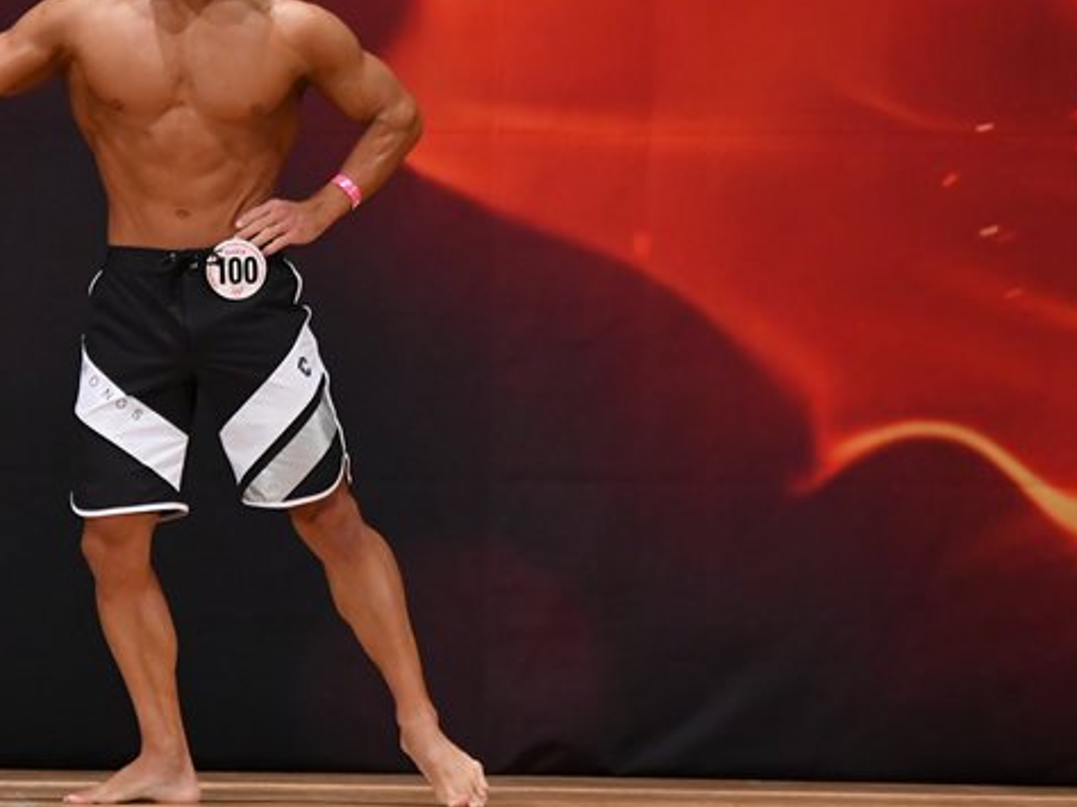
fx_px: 13931
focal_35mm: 448
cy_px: 302
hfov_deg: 4.4
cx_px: 278
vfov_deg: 3.3
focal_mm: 190
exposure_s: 1/400
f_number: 5.6
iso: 3200
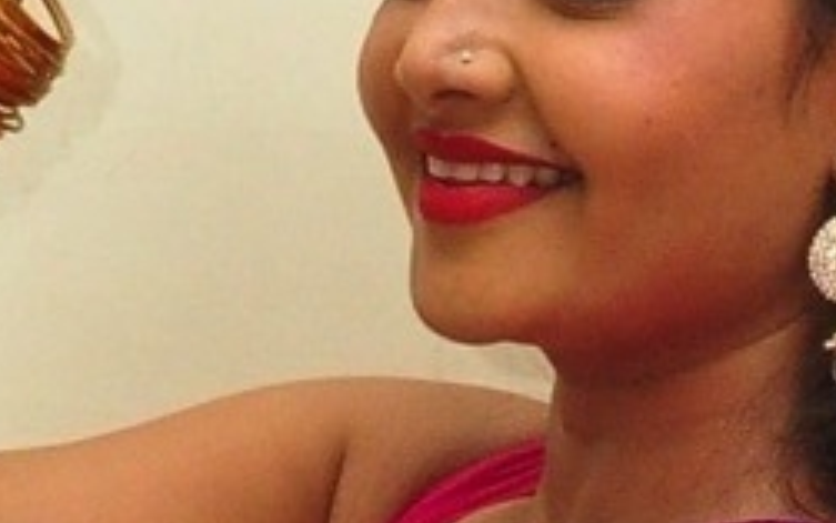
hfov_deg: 6.4
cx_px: 643
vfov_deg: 3.7
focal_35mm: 330
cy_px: 2310
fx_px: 7520
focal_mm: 30
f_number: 7.1
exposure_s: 1/125
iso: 1600
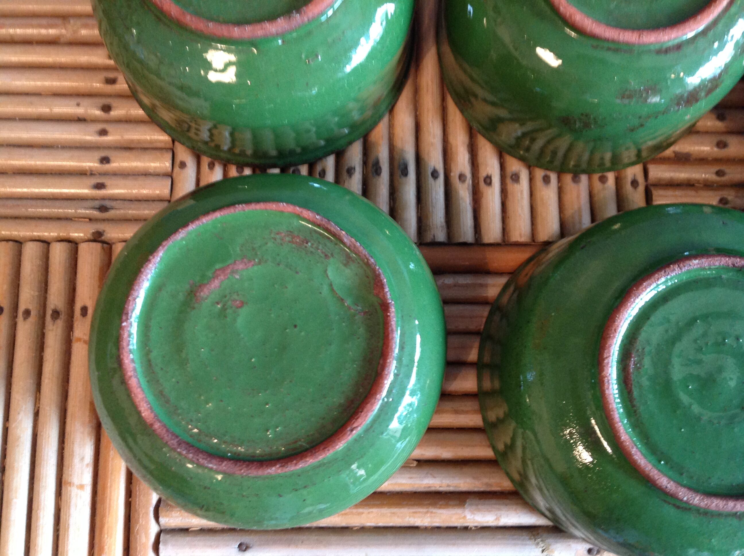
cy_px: 278
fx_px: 751
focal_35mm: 35
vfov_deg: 40.6
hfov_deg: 52.7
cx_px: 372
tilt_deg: -81.2
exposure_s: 1/17
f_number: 2.4
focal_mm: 4.28
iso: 250
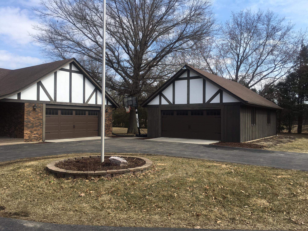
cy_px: 116
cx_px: 154
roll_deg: -0.2
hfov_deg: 61.7
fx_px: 258
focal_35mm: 29
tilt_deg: +2.2
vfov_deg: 48.2
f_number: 2.2
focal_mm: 4.15
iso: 25
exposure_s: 1/1202
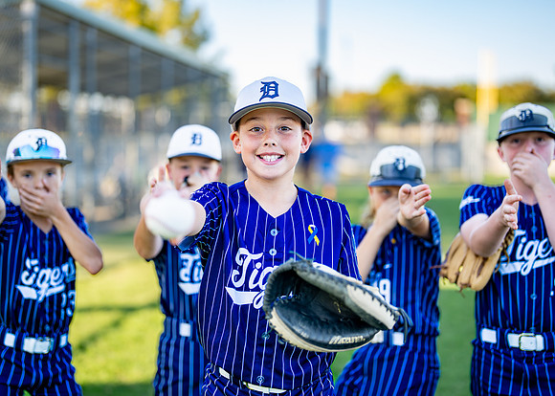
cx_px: 263
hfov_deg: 34.2
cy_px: 182
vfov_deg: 24.8
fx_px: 902
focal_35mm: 57
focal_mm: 50
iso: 100
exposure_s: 1/1250
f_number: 1.2
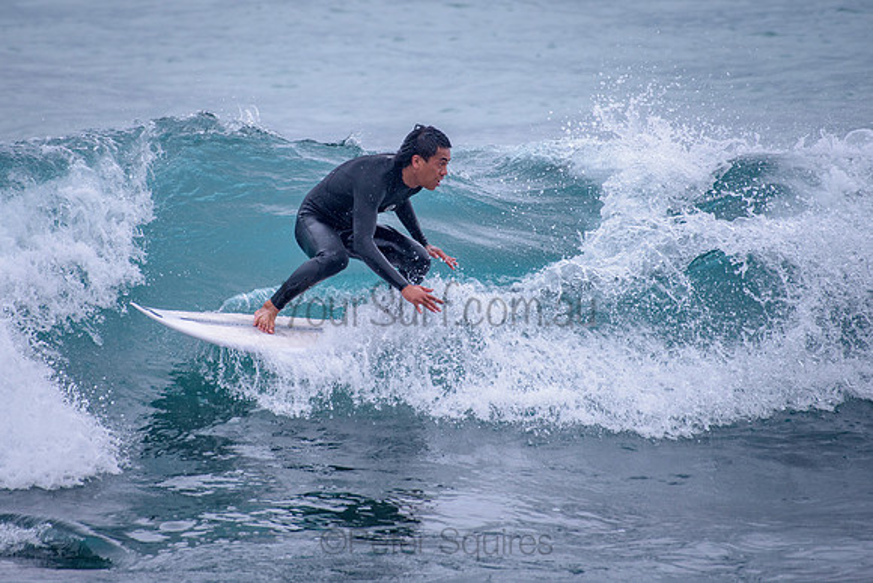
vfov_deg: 2.2
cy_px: 226
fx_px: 14869
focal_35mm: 613
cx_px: 372
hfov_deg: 3.4
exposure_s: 1/2000
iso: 280
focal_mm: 500
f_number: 5.6
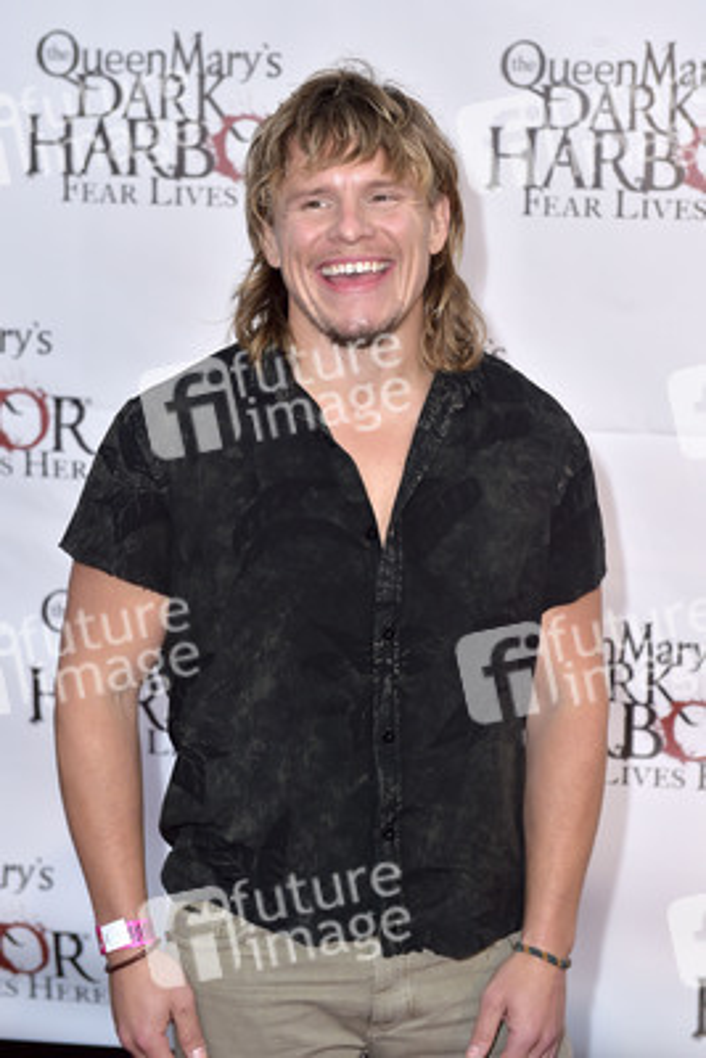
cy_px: 529
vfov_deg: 30.5
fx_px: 1940
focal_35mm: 66
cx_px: 353
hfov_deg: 20.6
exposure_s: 1/250
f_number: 5.6
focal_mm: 66
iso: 250
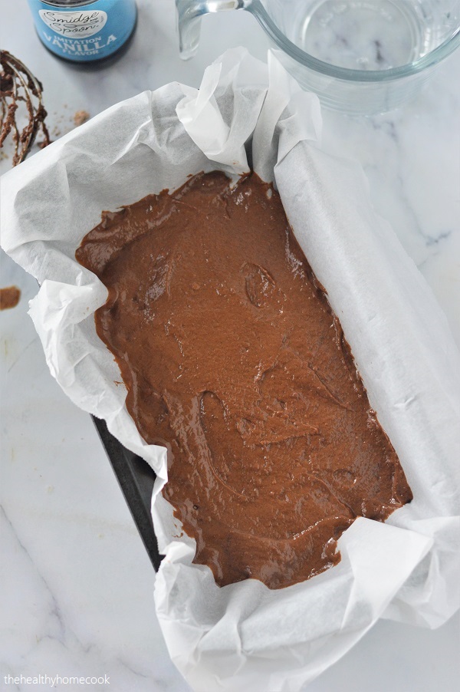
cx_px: 230
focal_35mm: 75
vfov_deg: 27.0
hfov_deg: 18.2
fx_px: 1440
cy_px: 346
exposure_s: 1/500
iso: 1000
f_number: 2.8
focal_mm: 50
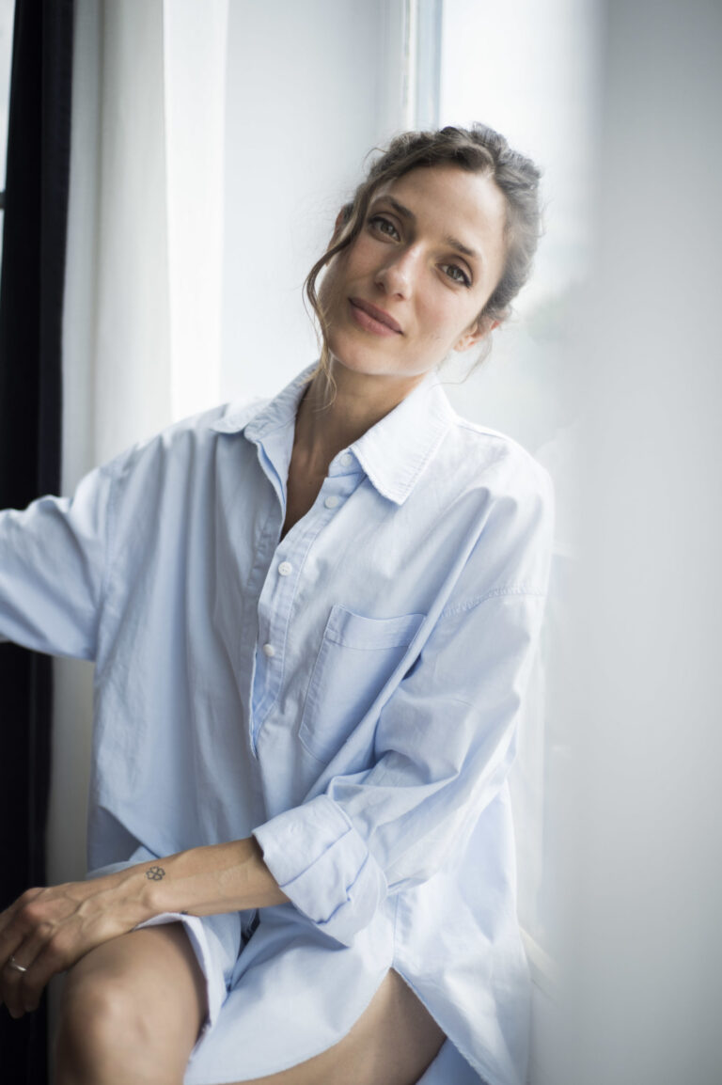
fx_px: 1506
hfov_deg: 27.0
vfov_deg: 39.6
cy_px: 542
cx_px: 361
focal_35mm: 50
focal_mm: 50
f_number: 2
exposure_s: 1/1600
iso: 320
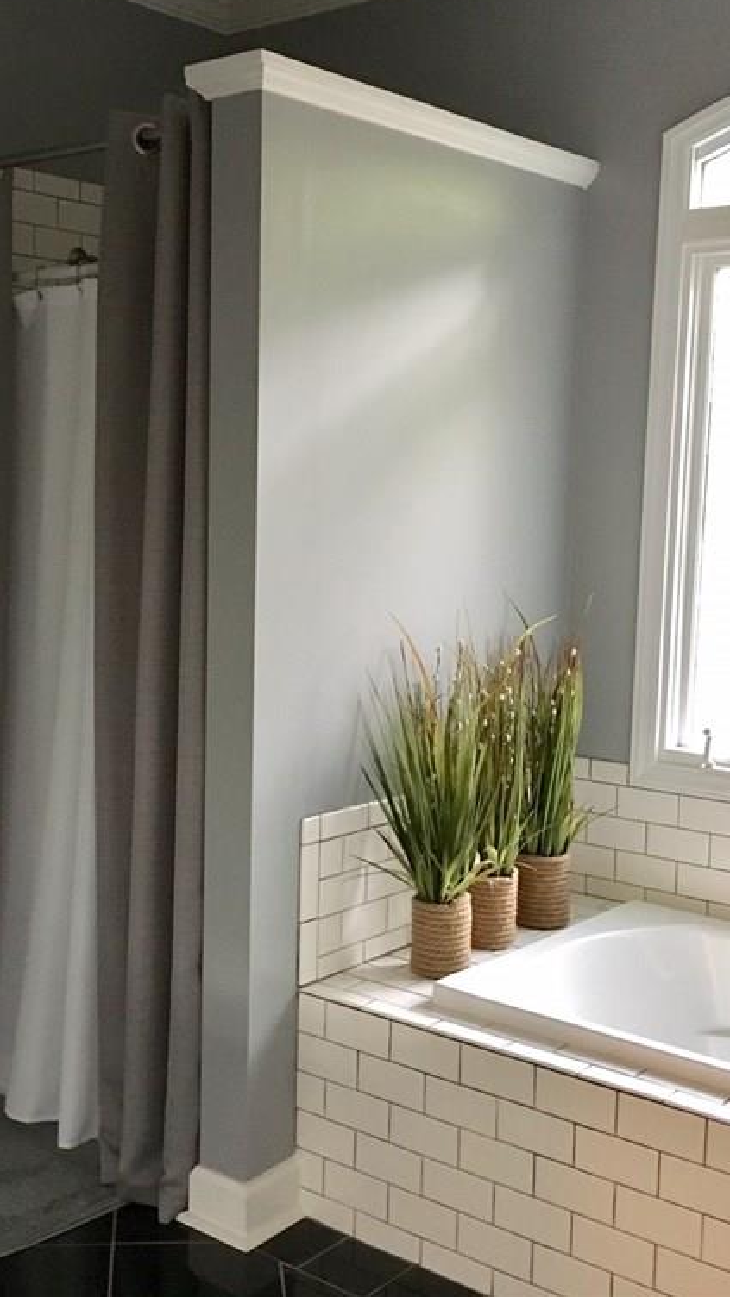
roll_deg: -1.0
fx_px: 1480
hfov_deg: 27.6
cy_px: 636
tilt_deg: -7.2
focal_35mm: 43
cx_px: 274
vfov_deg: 47.4
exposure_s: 1/15
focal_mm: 4.15
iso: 500
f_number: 2.2
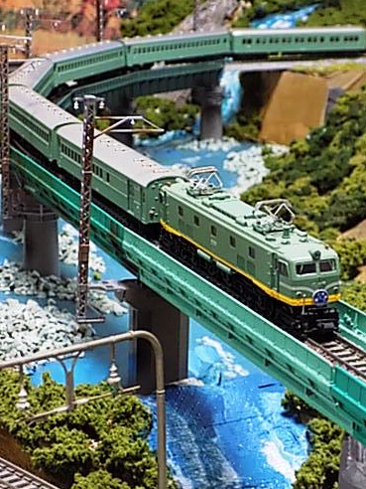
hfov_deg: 16.2
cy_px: 181
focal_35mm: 91
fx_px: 1283
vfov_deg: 21.5
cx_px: 237
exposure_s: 1/8
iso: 400
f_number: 4.2
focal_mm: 12.5
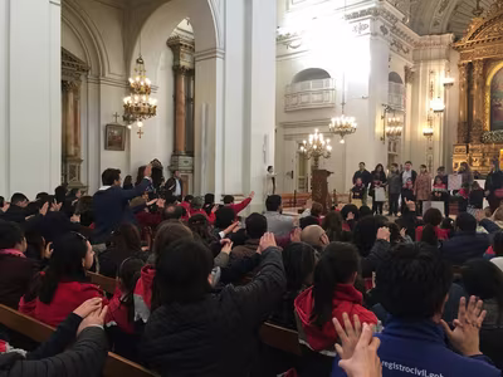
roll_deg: -1.5
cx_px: 252
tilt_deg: -0.9
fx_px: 421
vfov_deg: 48.2
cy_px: 188
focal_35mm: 29
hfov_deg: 61.7
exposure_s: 1/17
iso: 64
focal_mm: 4.15
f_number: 2.2
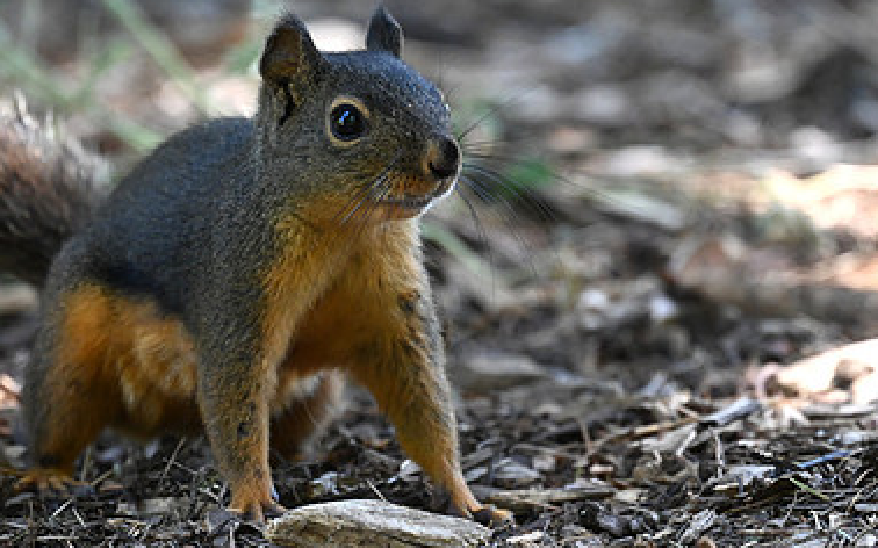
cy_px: 352
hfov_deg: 2.2
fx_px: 22438
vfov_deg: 1.4
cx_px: 355
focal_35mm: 938
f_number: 6.3
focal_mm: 600
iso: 2200
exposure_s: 1/320
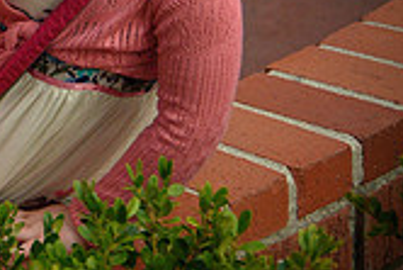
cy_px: -109
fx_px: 2230
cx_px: -223
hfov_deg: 10.0
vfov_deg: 6.8
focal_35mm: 199
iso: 500
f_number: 3.5
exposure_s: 1/800
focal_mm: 38
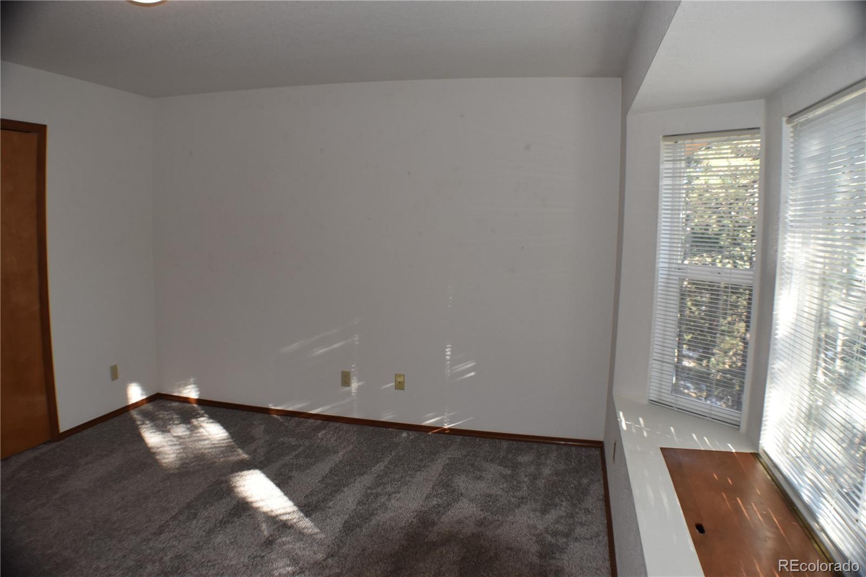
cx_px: 433
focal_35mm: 33
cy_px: 288
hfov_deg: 57.2
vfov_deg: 40.0
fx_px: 794
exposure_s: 1/125
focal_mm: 22
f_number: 5.6
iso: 560
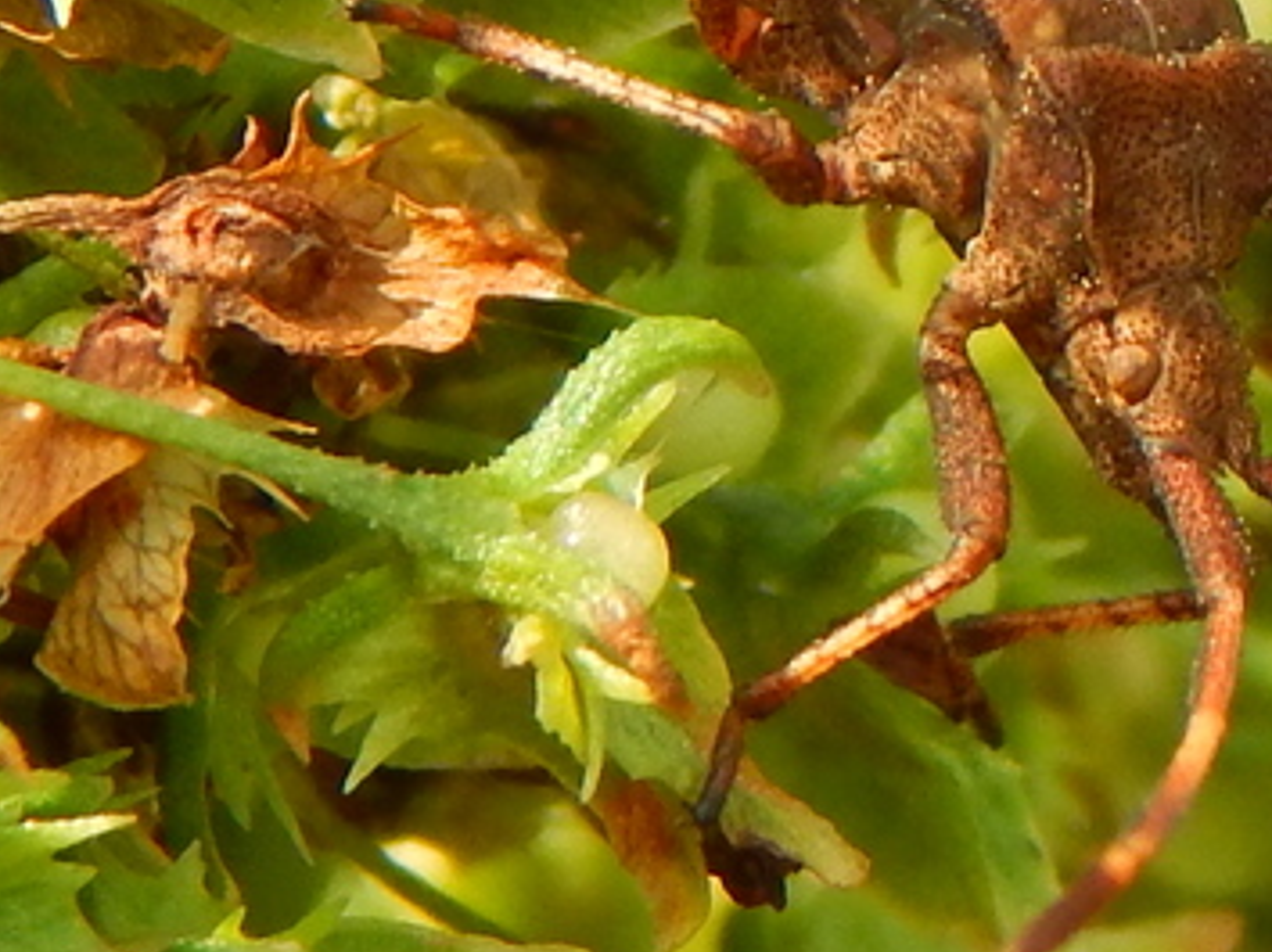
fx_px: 10098
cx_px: 1126
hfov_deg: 7.2
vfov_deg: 5.4
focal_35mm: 275
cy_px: 198
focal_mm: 20.5
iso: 160
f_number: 4.6
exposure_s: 1/250
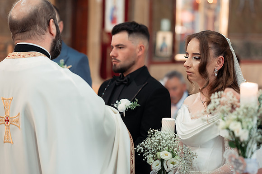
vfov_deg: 15.3
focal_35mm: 89
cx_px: 138
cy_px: 87
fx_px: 650
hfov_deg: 22.8
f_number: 2.2
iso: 1600
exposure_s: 1/320
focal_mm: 85
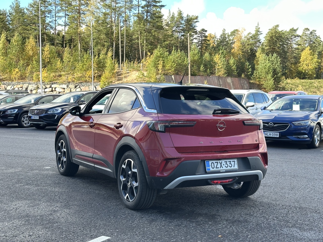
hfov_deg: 39.7
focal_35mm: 48
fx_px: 448
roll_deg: -0.3
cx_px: 162
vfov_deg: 30.3
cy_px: 121
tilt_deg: -2.7
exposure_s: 1/287
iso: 64
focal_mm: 6.86
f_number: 1.78
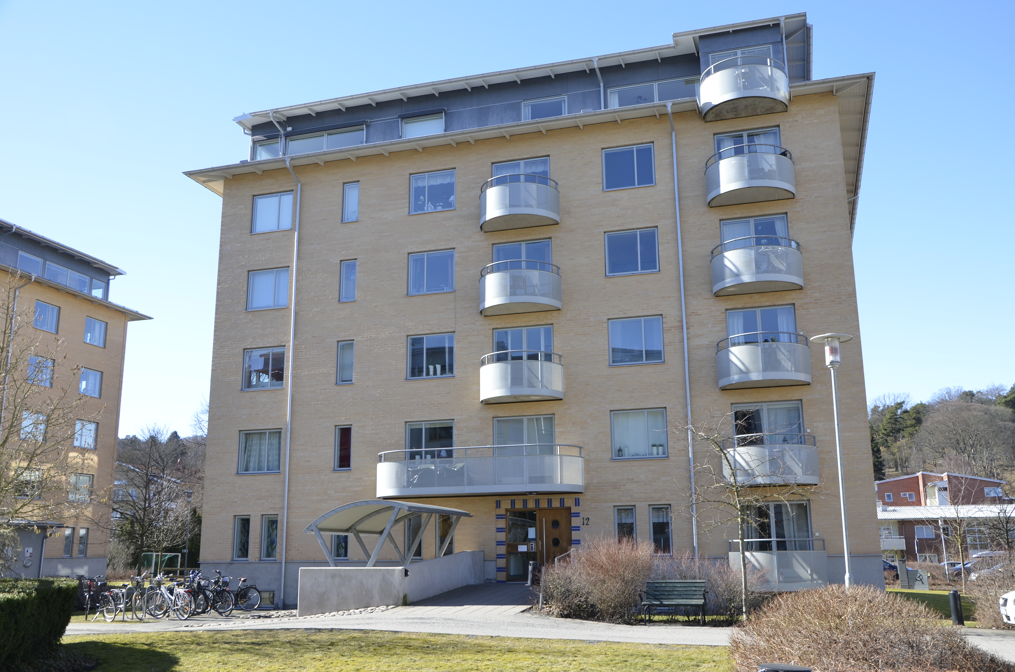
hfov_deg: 57.3
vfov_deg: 39.8
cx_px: 508
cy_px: 336
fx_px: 928
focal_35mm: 33
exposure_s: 1/200
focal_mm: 22
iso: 200
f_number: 7.1
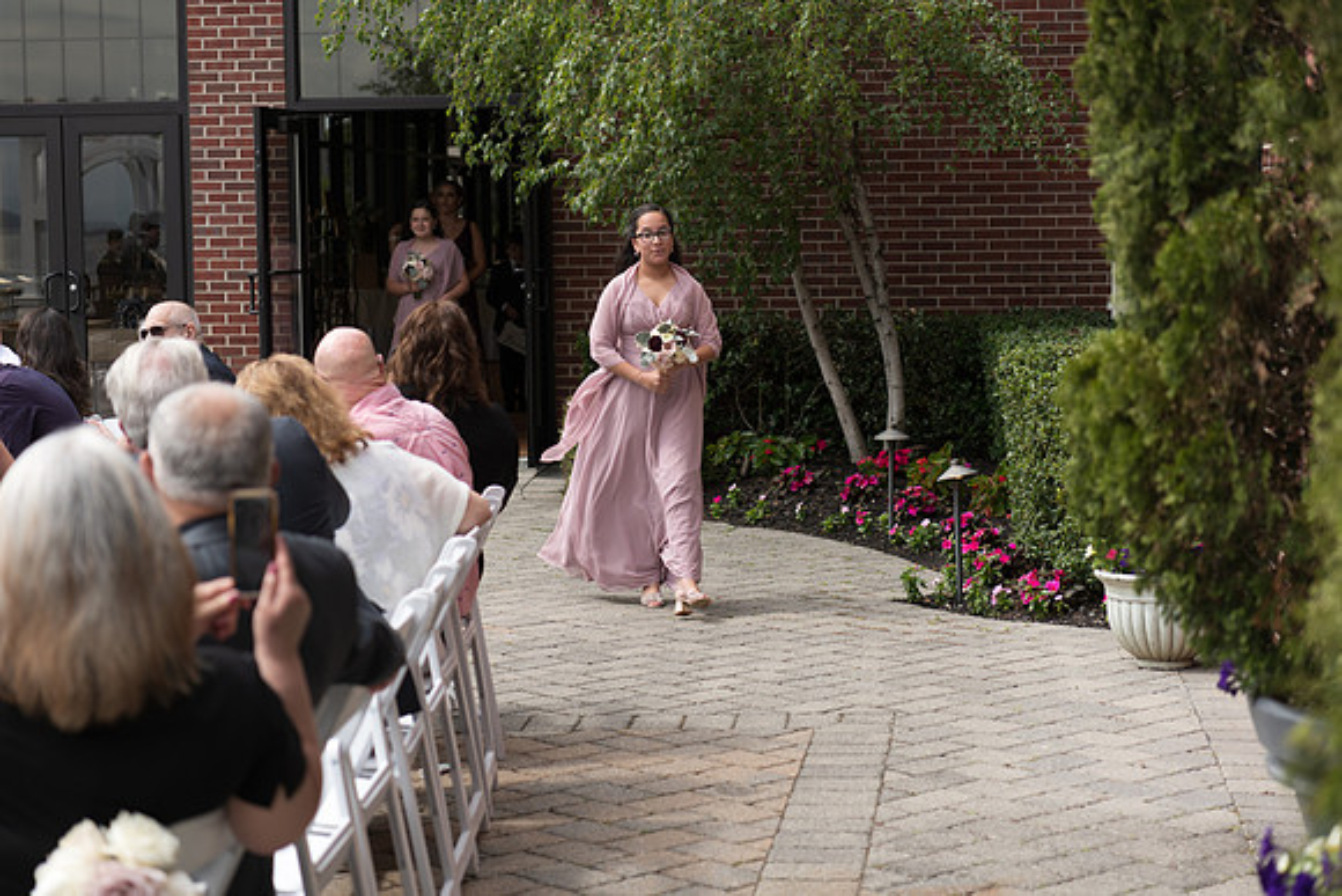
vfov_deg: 19.5
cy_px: 448
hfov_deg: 28.8
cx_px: 671
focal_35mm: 70
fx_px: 2610
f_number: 2.8
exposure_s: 1/640
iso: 64
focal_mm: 70
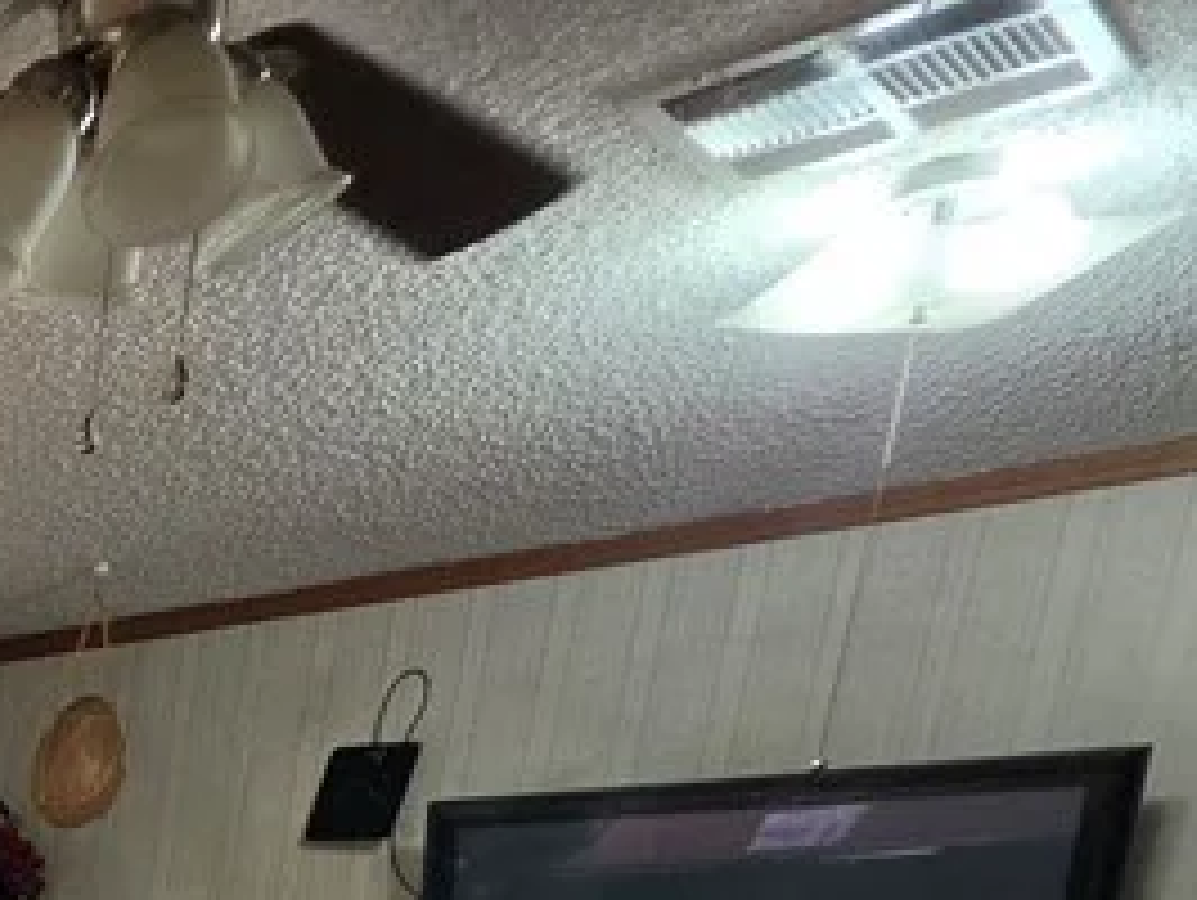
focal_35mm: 50
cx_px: -747
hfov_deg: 25.0
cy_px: 1548
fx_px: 1731
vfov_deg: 21.3
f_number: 1.9
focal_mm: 2.2
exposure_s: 1/120
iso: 200
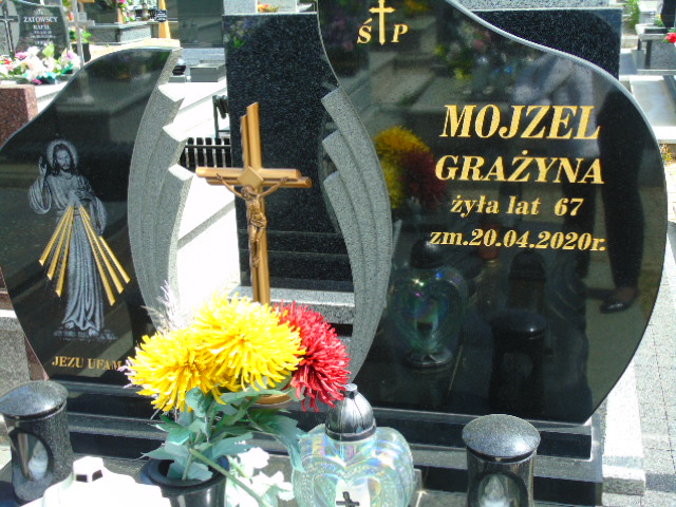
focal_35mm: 46
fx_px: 898
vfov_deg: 31.5
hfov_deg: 41.2
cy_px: 254
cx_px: 338
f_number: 4.1
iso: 80
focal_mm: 8.2
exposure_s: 1/250
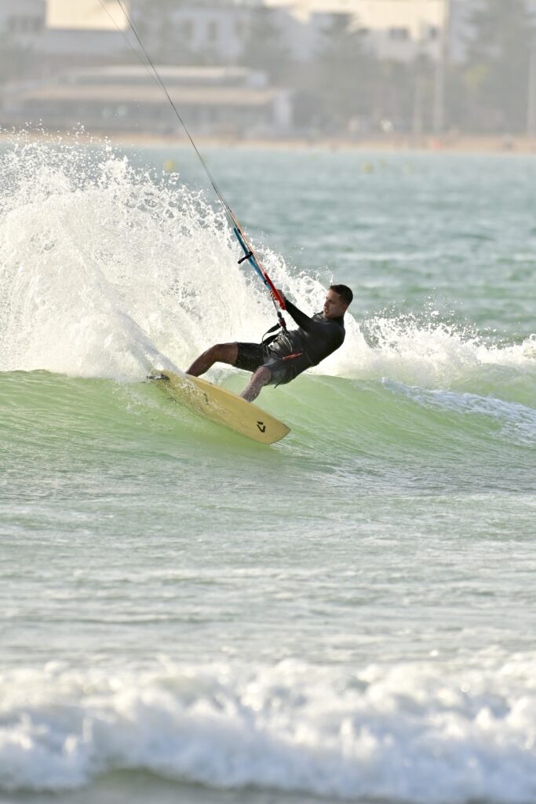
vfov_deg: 3.1
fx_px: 15069
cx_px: 268
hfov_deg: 2.0
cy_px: 402
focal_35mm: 675
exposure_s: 1/3000
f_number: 5.6
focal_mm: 450
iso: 800
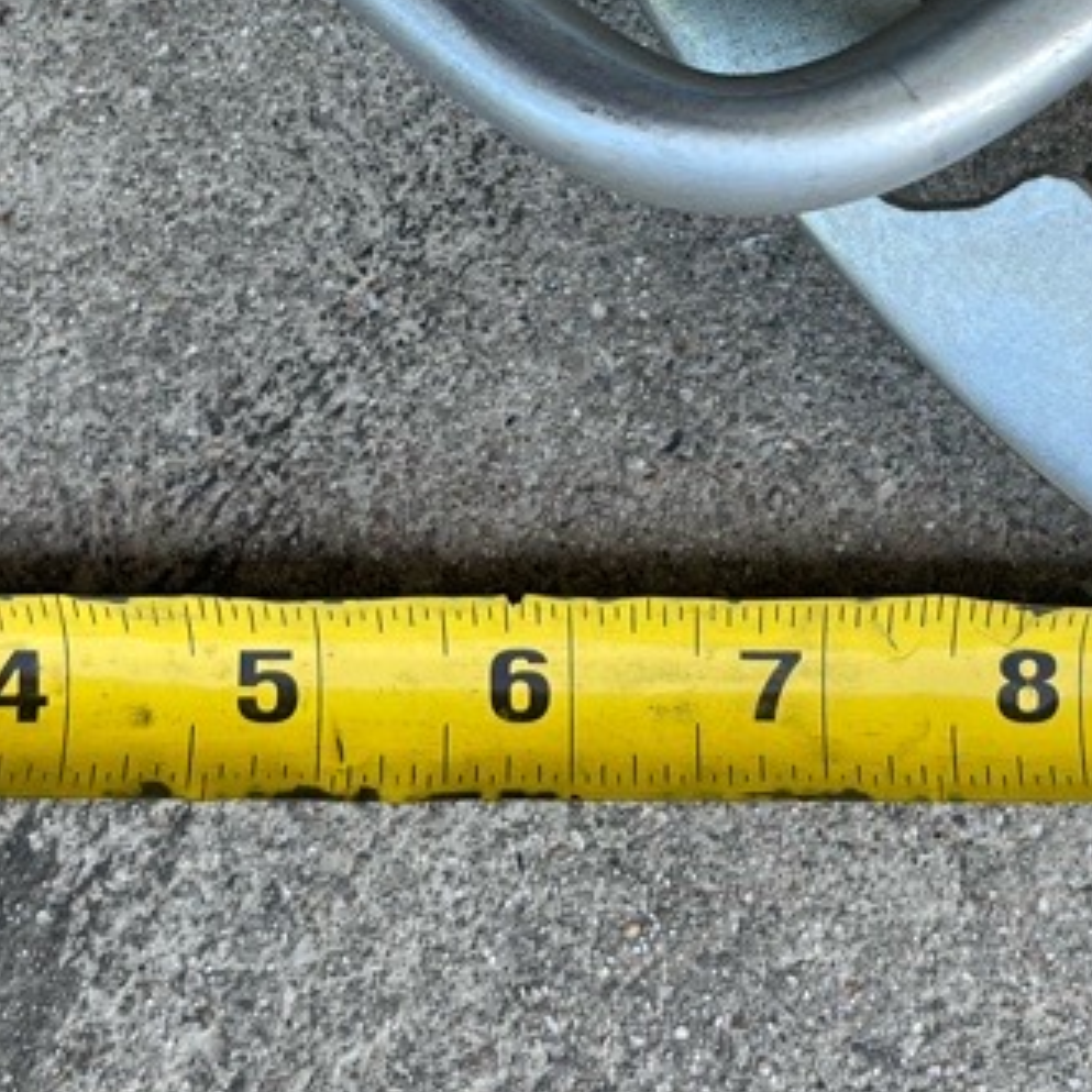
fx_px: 2534
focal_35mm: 71
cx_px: 558
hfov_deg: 24.3
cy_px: 66
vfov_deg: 23.5
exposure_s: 1/338
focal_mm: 5.1
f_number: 1.6
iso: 32
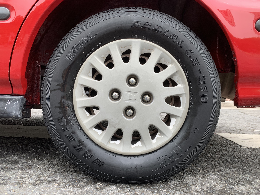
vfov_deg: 53.1
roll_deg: -4.1
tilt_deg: -1.7
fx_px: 195
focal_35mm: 26
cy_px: 98
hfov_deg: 67.3
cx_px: 130
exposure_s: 1/163
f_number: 1.8
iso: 25
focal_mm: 4.25
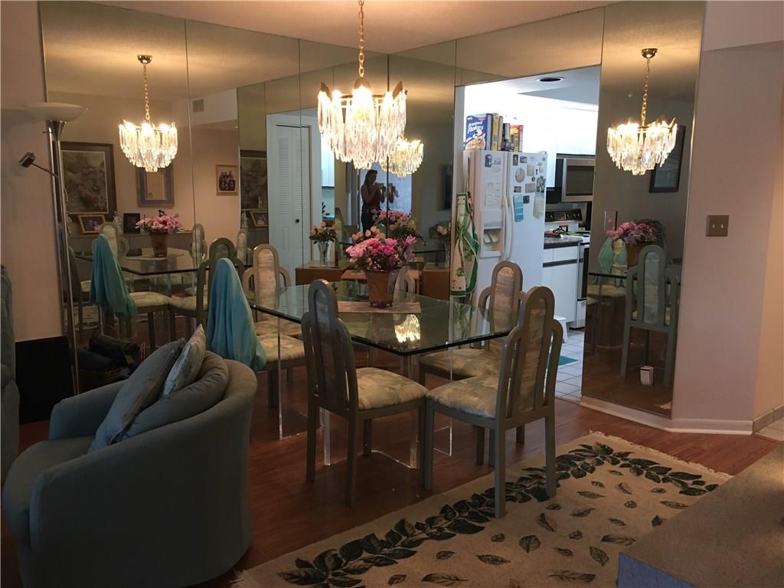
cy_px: 294
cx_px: 392
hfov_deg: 61.7
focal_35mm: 29
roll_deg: -0.9
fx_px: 657
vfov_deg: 48.2
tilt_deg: -9.4
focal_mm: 4.15
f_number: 2.2
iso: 160
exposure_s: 1/30
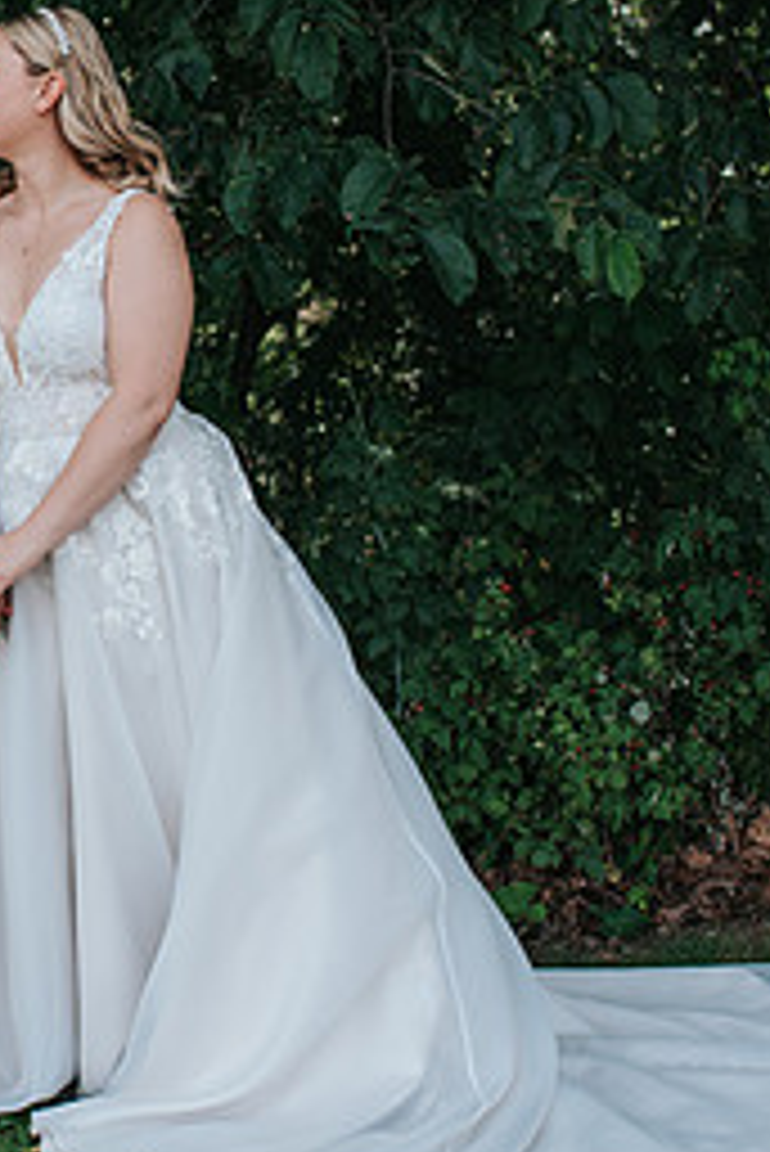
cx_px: -42
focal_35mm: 84
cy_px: 413
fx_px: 2691
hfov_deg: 15.9
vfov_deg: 24.1
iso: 110
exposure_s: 1/500
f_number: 2.8
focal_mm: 35
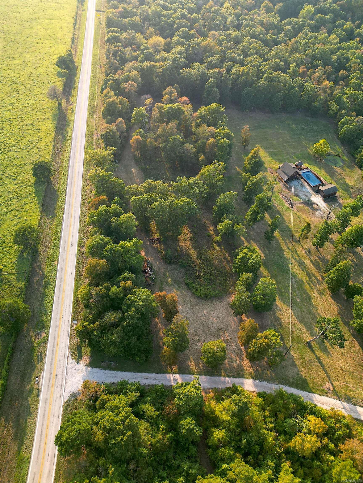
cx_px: 182
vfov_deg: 71.6
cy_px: 242
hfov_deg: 56.8
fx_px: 336
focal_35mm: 24
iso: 120
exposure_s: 1/180
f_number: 1.7
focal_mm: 6.72
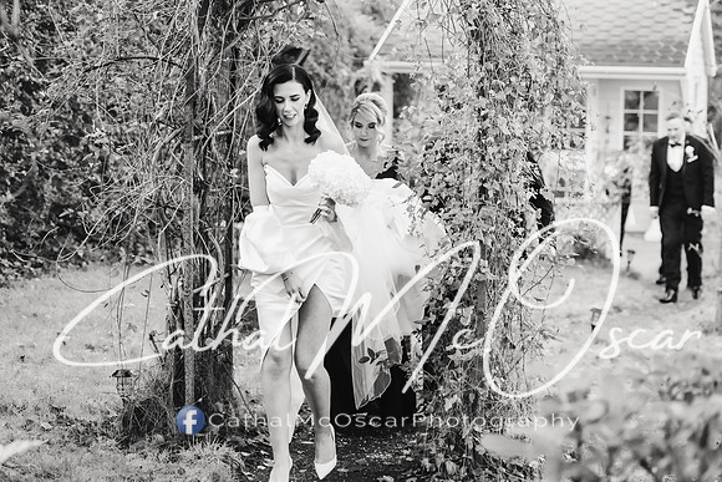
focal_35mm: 106
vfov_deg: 12.9
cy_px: 231
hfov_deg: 19.3
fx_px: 2128
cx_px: 346
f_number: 2.8
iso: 2000
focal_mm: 102
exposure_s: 1/400
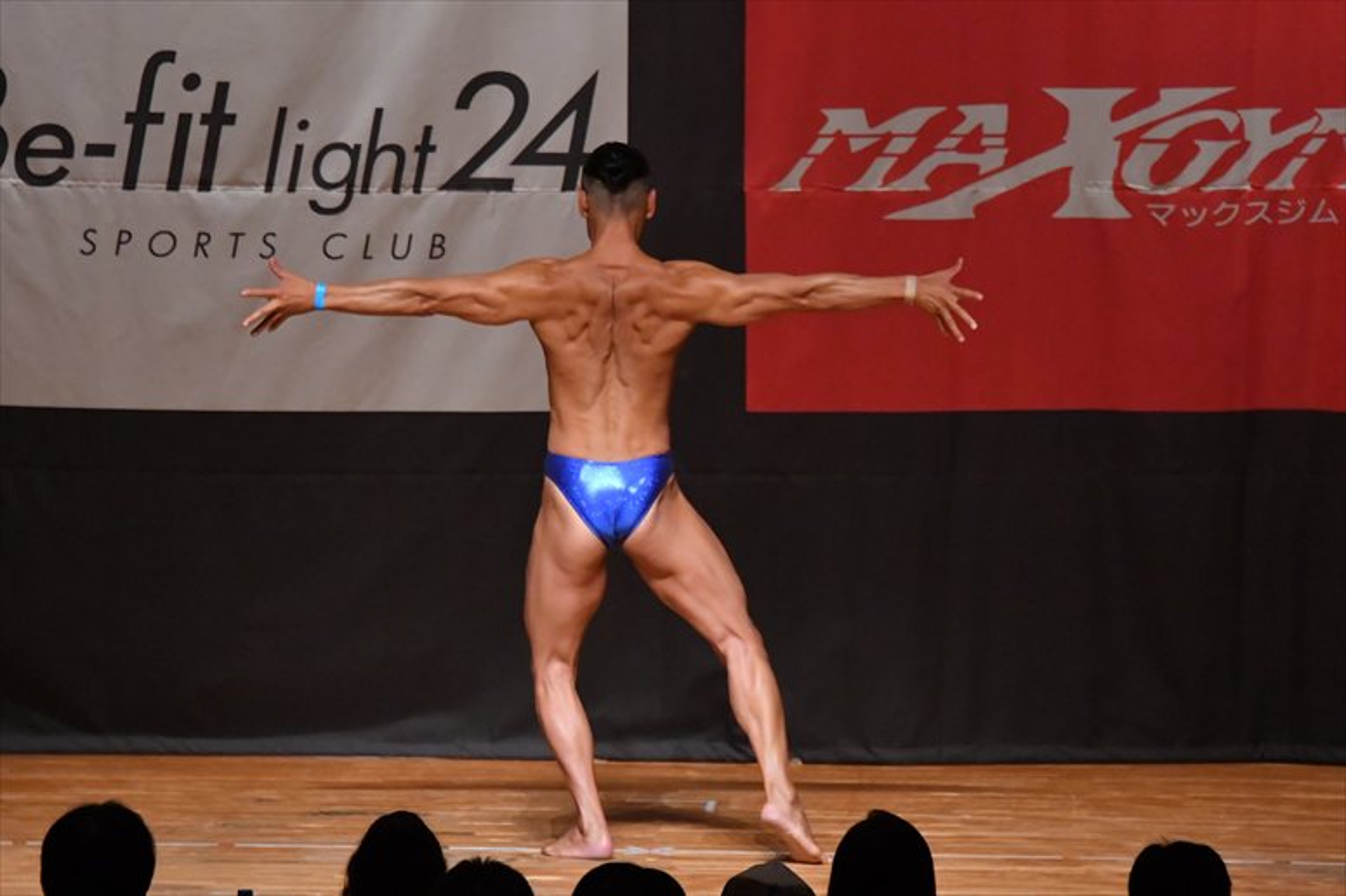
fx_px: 9530
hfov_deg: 8.1
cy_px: 448
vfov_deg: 5.4
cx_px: 673
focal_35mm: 255
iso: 8000
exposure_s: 1/400
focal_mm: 170
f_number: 5.6
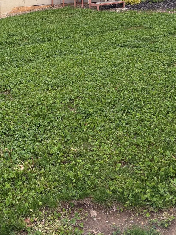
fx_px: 373
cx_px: 51
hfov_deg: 26.3
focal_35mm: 55
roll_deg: +0.9
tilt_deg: -1.6
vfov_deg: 32.2
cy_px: 0
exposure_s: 1/527
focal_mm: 5.96
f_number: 1.6
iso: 64
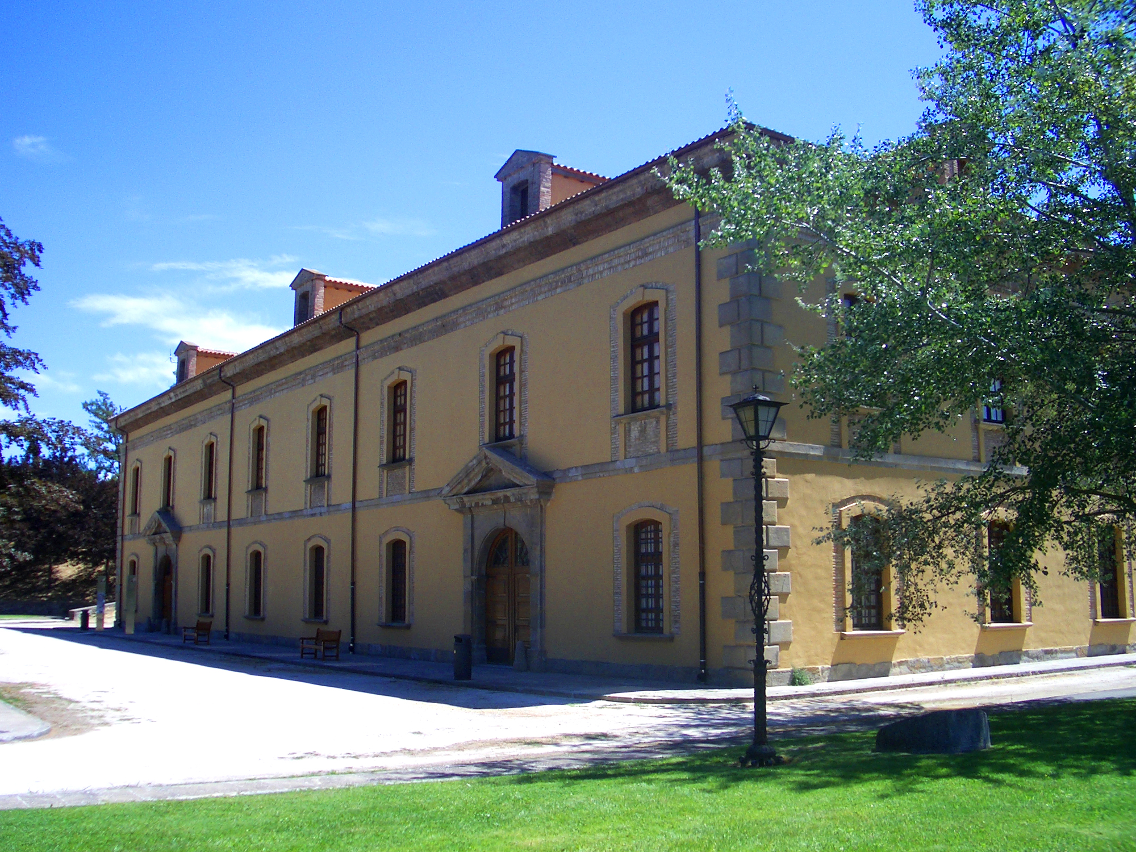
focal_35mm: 35
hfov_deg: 52.6
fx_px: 1149
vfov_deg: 40.7
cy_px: 426
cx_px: 568
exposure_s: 1/400
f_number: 4.3
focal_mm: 5.8
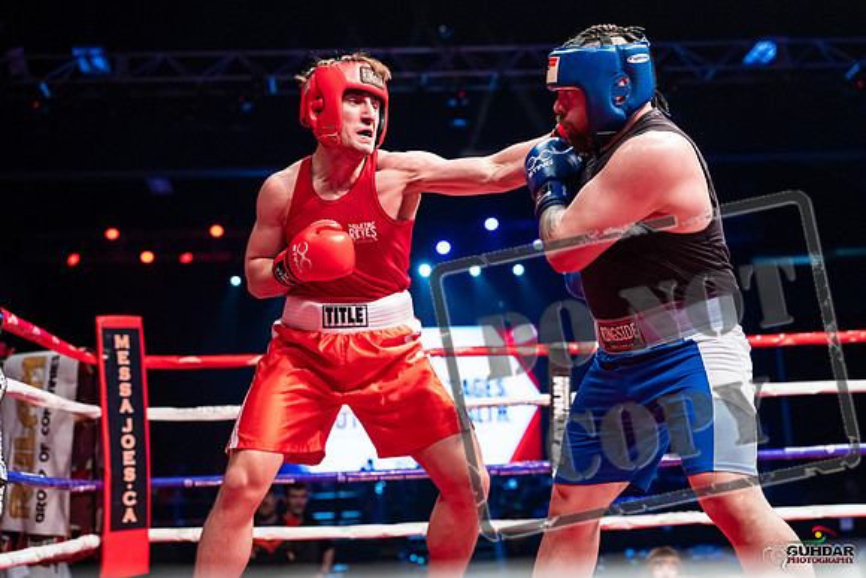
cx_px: 433
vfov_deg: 24.6
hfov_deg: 36.2
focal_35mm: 55
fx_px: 1323
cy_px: 289
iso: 4000
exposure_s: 1/1000
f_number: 2.8
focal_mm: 55
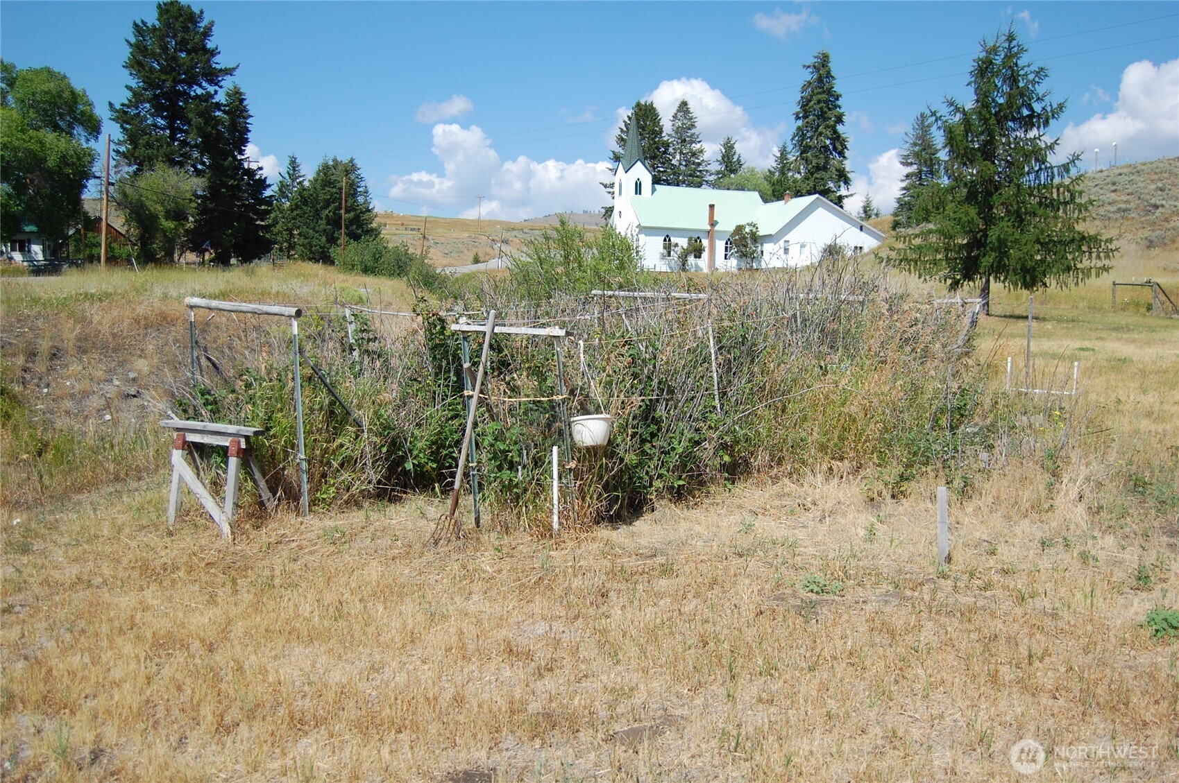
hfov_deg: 62.0
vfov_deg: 43.5
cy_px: 392
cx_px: 590
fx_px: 981
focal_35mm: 30
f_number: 3.8
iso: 200
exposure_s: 1/2000
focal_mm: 20
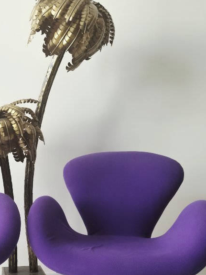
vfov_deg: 38.4
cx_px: 18
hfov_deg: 29.0
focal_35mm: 48
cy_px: 212
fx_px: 381
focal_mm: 5.4
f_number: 1.8
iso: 40
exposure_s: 1/180
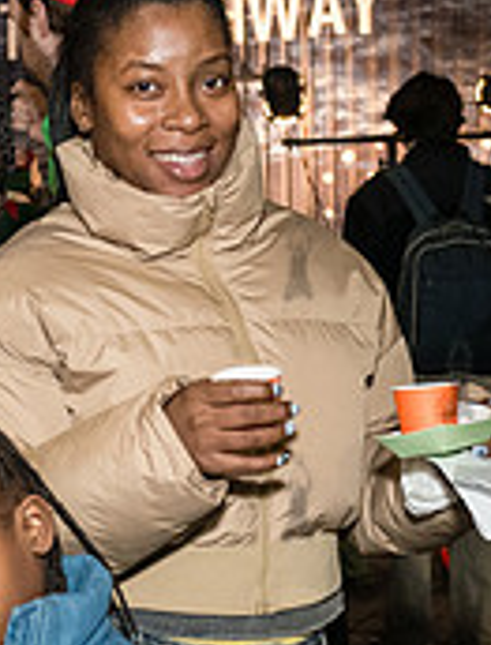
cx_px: -1
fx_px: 1892
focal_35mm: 101
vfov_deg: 19.3
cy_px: 379
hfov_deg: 14.6
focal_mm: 27
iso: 4000
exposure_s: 1/160
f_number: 3.5
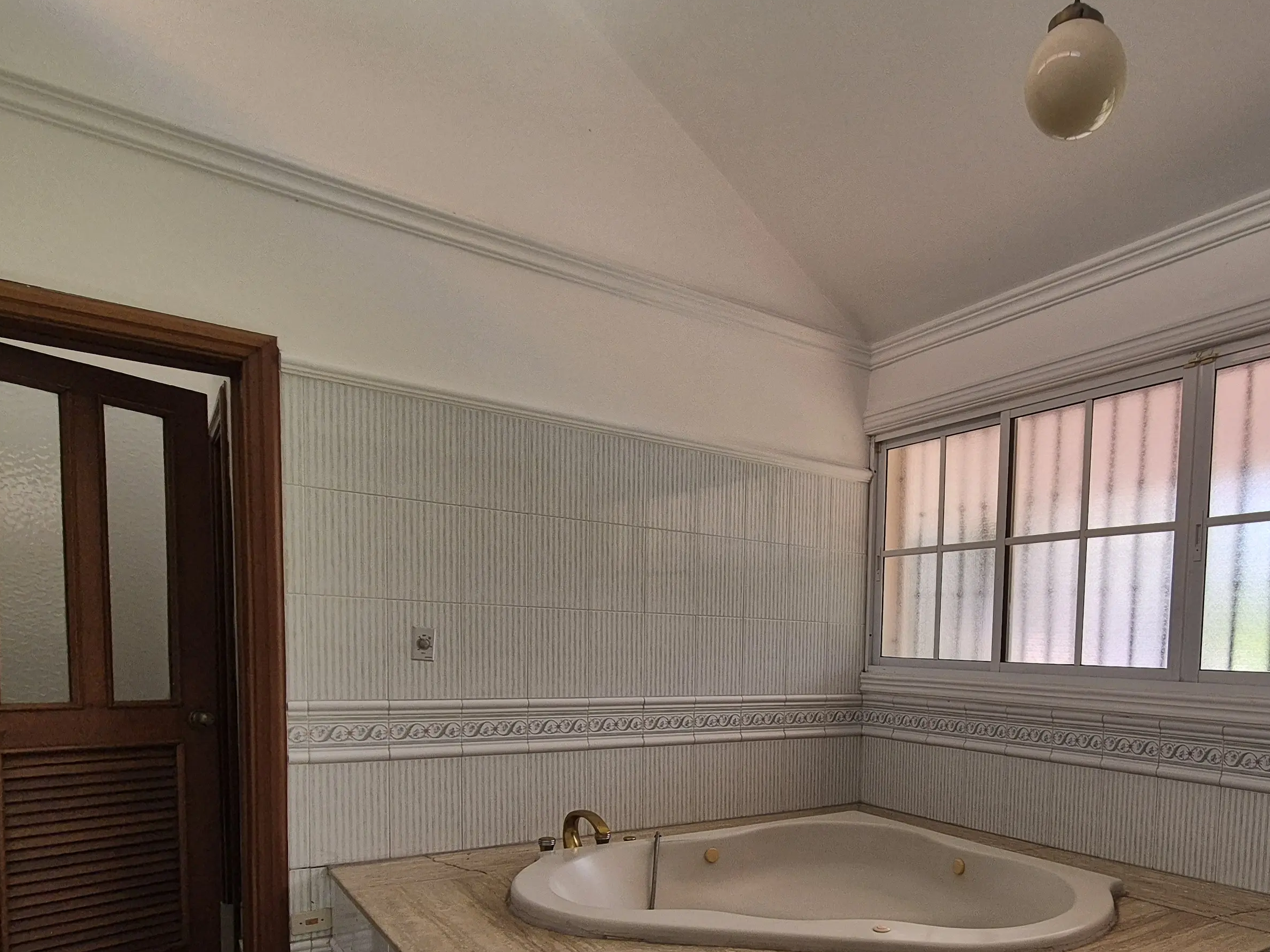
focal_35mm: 22
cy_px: 729
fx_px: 807
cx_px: 858
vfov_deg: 57.6
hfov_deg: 73.8
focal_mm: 2.2
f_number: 2.2
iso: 50
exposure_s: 1/359
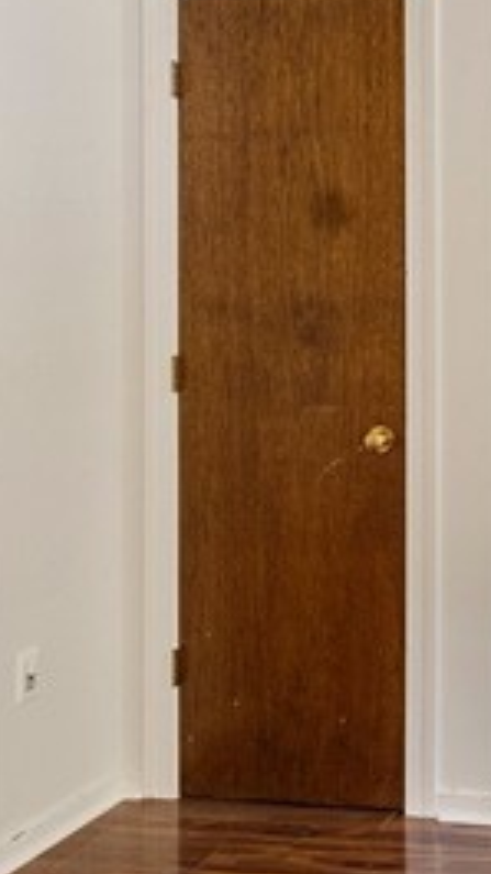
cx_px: 765
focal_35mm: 60
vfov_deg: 34.4
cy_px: 249
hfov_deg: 17.7
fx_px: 1389
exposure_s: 1/2.5
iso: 400
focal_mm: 14
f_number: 8
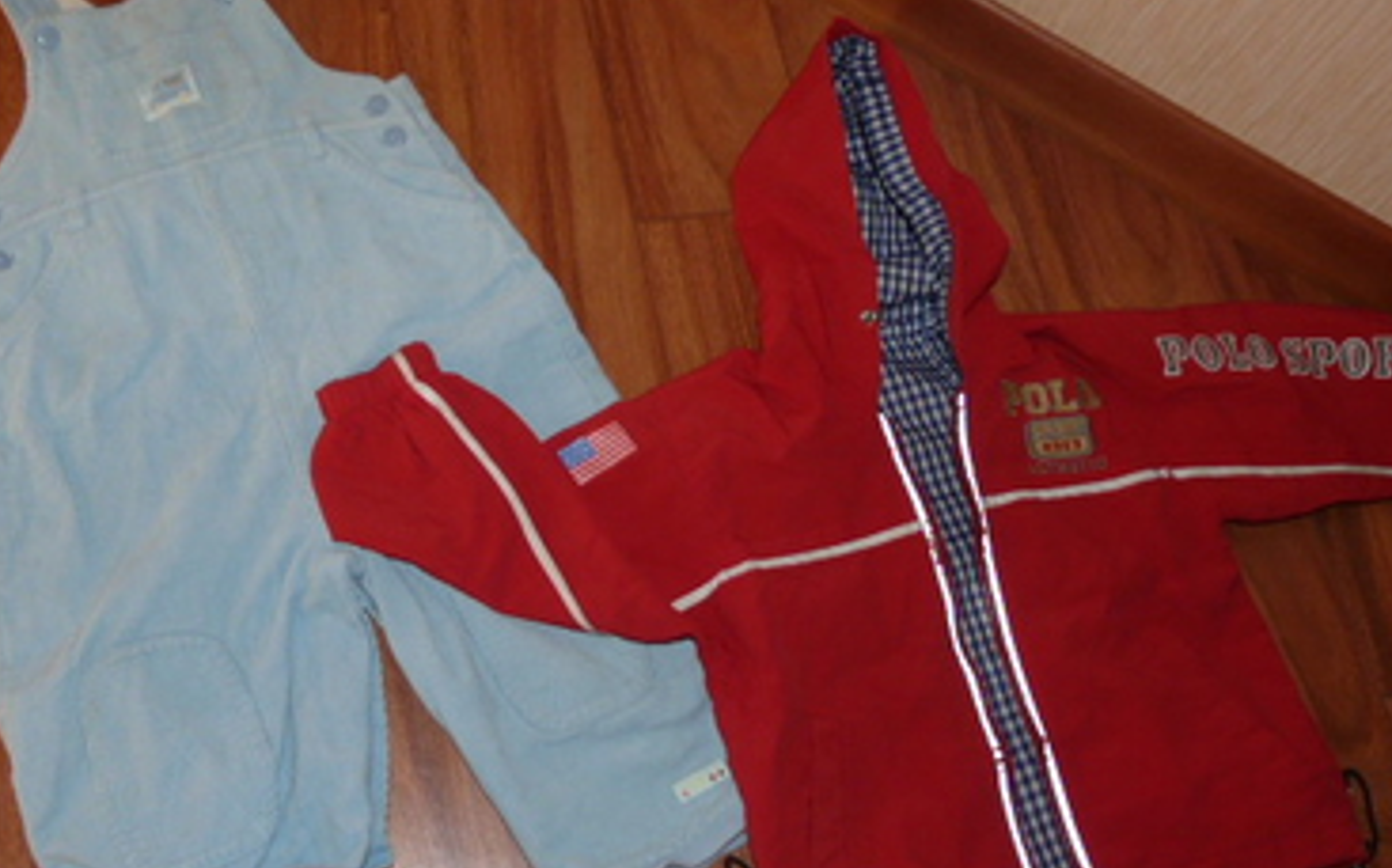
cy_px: 402
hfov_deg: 50.2
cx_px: 580
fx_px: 1479
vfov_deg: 32.7
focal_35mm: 39
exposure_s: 1/30
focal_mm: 4.6
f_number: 2.8
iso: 100
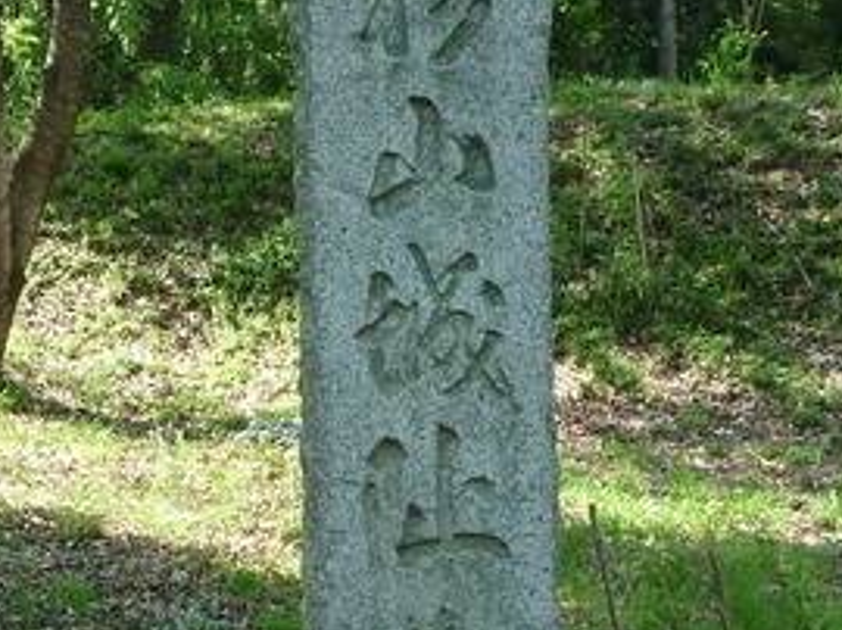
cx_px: 225
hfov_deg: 23.4
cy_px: 259
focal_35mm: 83
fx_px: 2017
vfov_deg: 17.7
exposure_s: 1/80
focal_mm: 4.9
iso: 80
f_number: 3.3
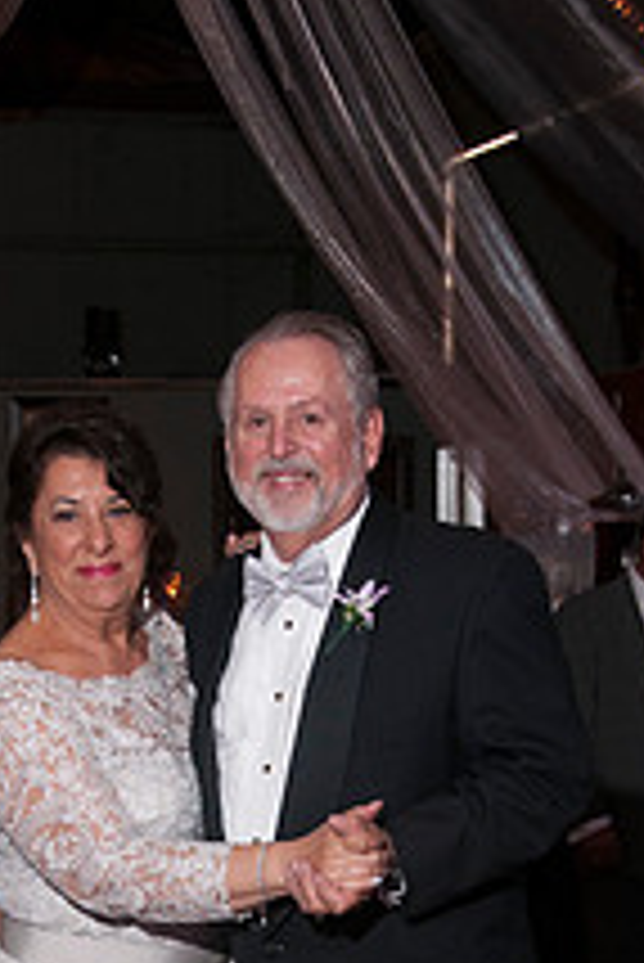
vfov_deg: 18.5
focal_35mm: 107
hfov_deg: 12.8
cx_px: 227
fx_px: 2866
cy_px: 994
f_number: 5.6
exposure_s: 1/30
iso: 400
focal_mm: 34
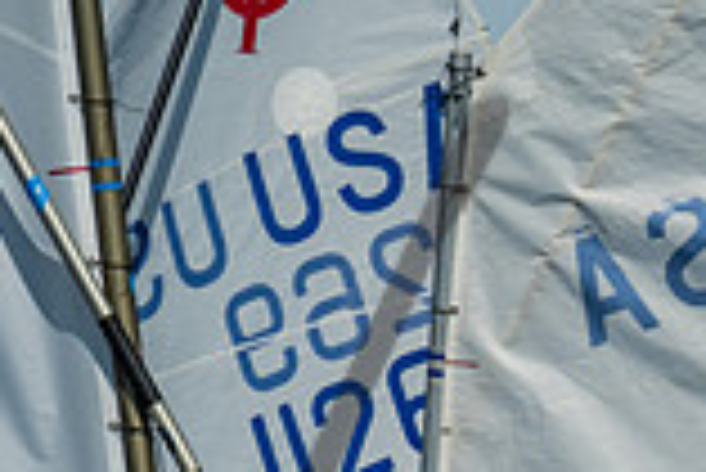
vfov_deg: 1.7
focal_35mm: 789
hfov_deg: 2.6
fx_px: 15487
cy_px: 873
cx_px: 1352
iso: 250
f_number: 10
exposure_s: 1/500
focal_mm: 185
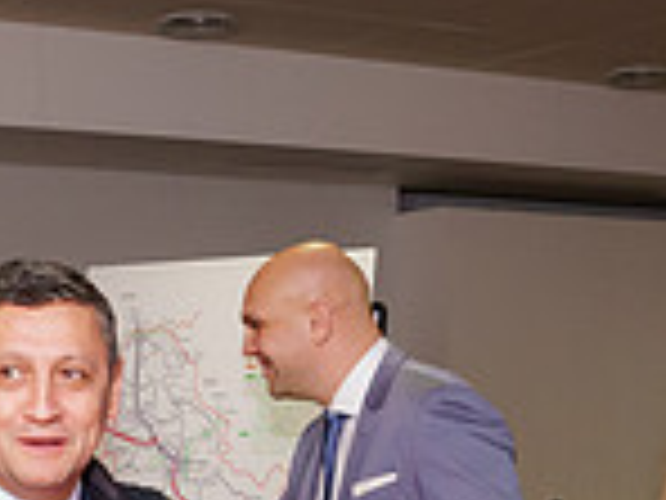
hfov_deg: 19.6
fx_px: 1924
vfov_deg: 14.5
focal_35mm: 100
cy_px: 519
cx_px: 315
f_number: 4
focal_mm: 24
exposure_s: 1/250
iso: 2500
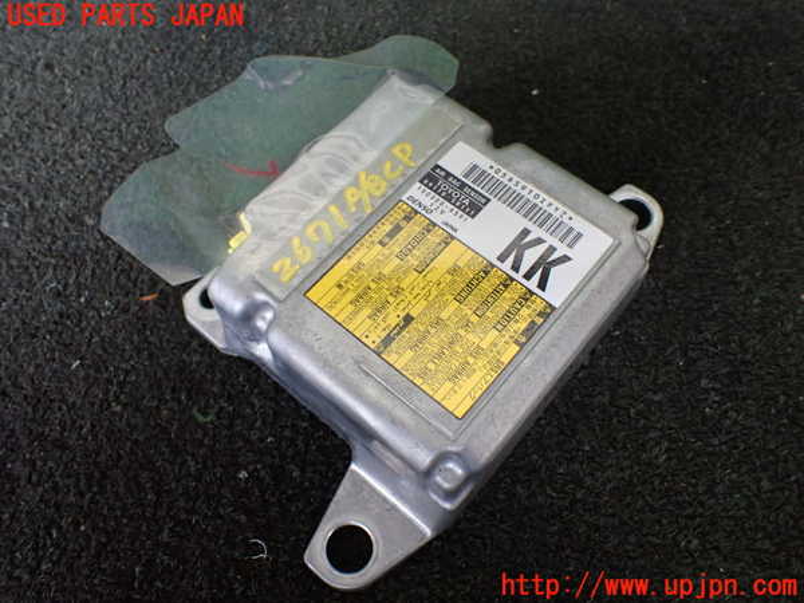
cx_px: 402
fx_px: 697
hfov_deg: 60.0
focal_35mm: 30
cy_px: 302
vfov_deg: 46.8
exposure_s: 1/125
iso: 500
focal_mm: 5.4
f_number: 2.3
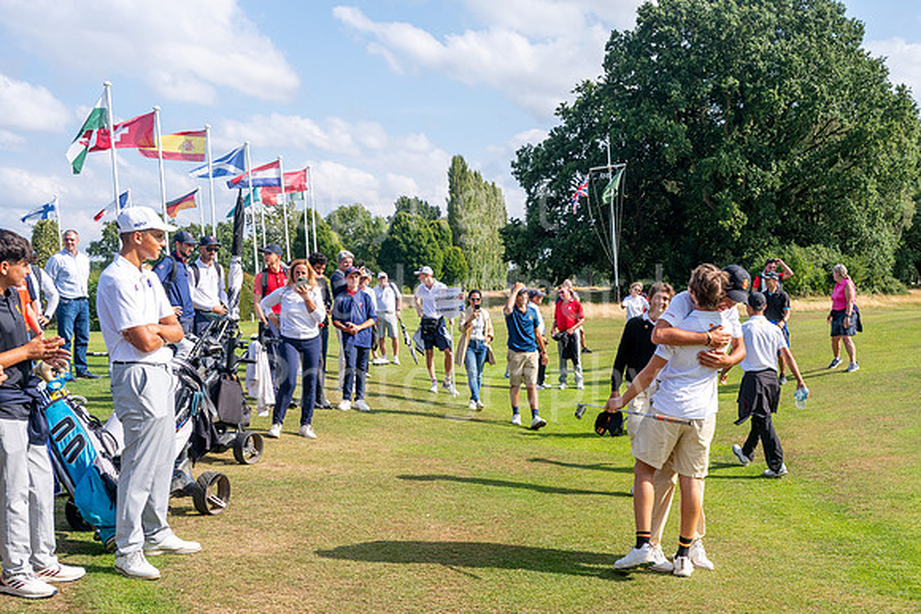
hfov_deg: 46.4
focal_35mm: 41
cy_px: 403
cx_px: 604
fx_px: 1058
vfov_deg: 32.2
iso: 250
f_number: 6.3
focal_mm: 31.5
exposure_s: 1/1000
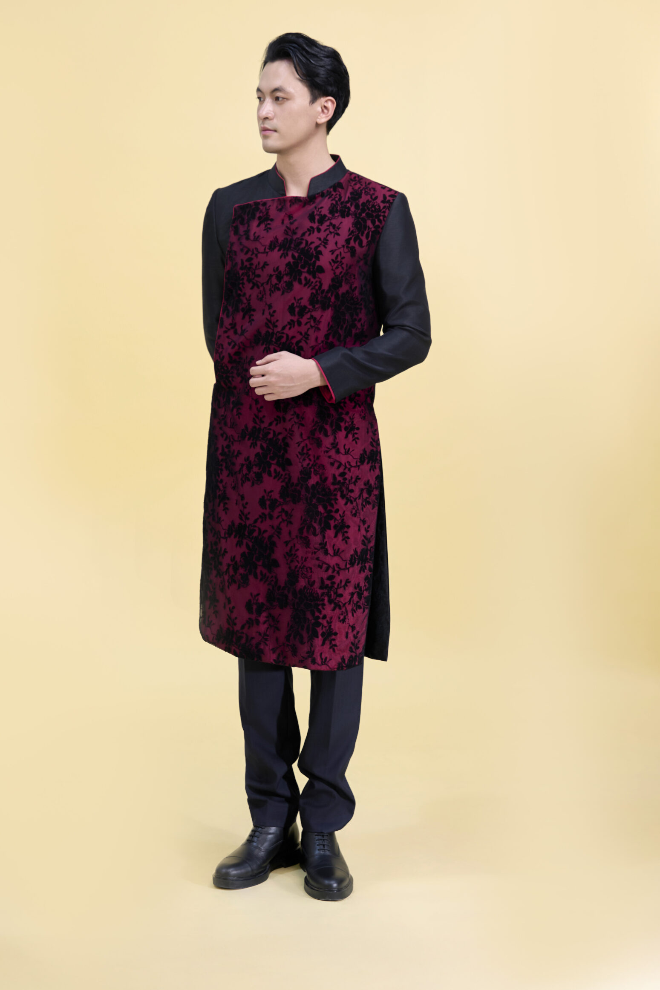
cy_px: 450
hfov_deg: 20.9
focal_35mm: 65
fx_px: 1788
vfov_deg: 30.9
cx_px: 302
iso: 400
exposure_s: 1/80
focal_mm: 59
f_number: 4
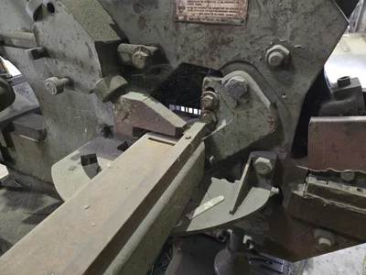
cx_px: 183
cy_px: 138
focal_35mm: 23
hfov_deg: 73.9
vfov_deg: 58.9
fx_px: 243
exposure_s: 1/60
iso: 1250
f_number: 1.8
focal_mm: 5.4
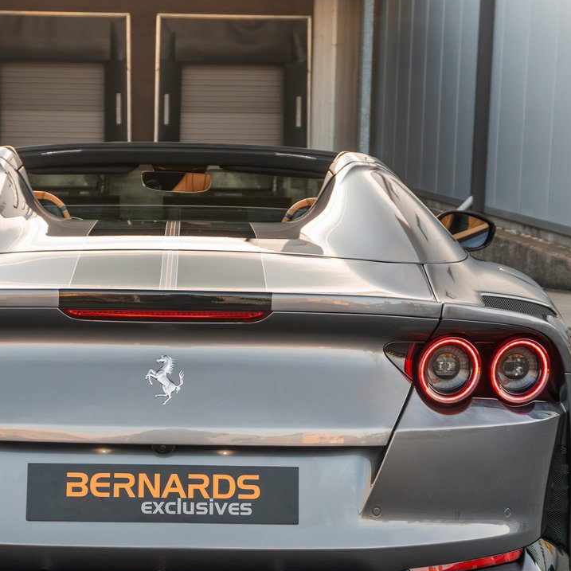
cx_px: 186
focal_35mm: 72
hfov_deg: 23.9
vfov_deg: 23.9
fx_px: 1343
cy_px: 397
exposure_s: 1/160
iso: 800
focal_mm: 25
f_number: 4.5
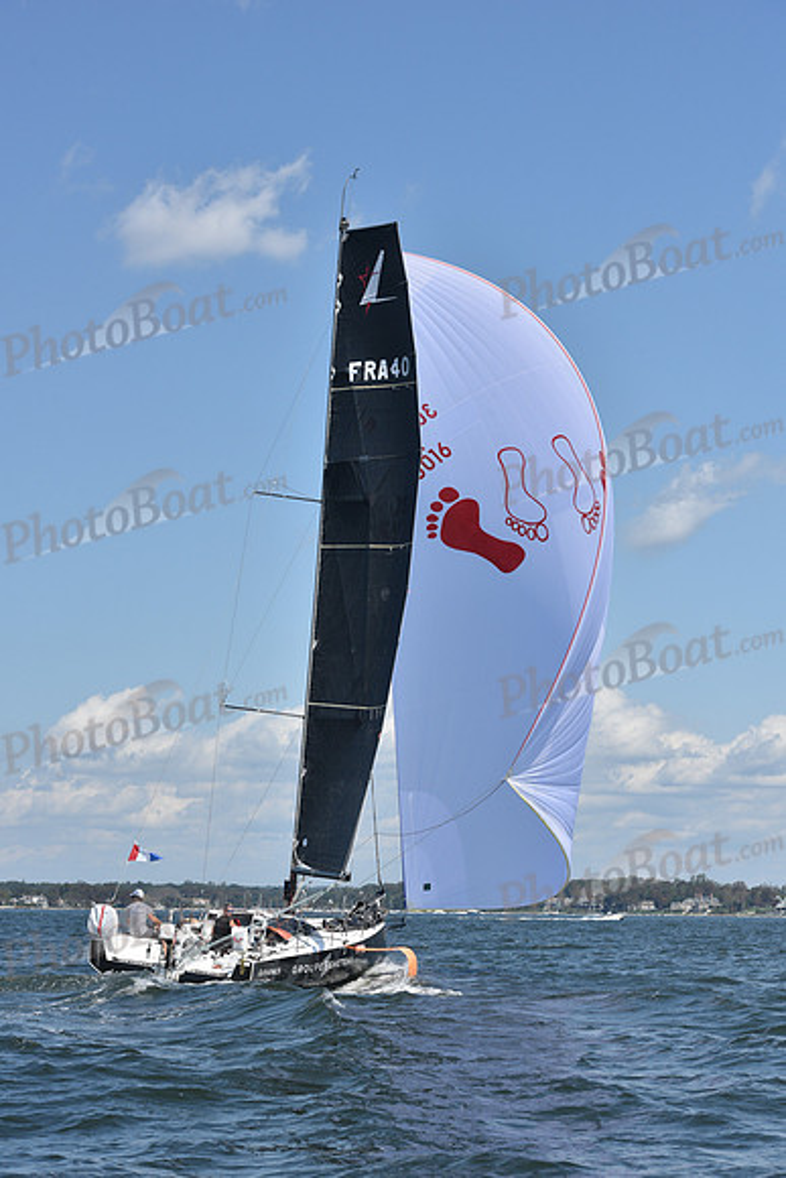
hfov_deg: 16.7
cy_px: 589
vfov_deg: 24.8
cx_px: 393
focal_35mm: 82
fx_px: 2684
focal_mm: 82
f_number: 9
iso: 320
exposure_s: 1/1250
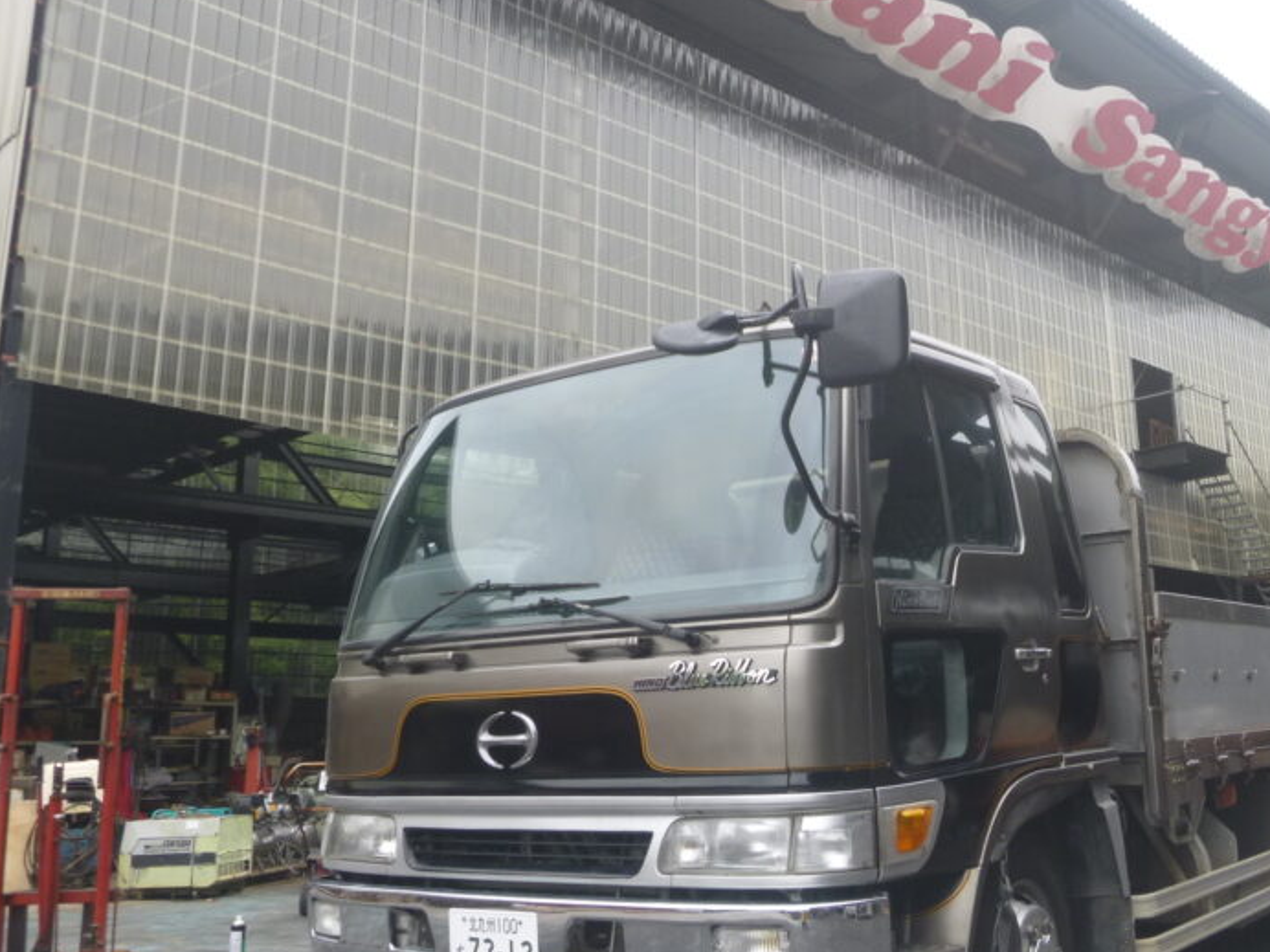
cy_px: 415
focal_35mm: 37
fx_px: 1357
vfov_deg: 38.6
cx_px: 875
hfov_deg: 49.0
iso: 100
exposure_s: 1/200
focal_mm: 4.5
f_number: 3.9
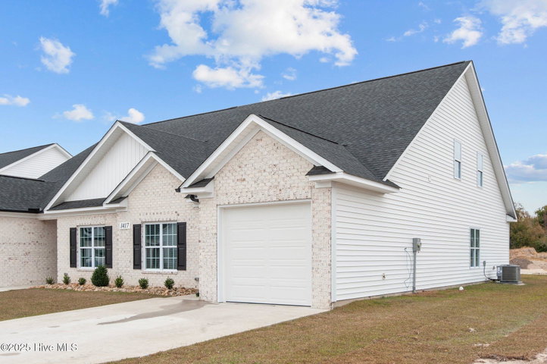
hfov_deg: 54.5
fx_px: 531
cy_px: 182
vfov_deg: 37.8
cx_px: 274
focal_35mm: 35
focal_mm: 35
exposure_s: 1/200
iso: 400
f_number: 7.1
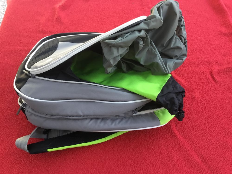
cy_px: 87
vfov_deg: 45.4
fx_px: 208
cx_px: 116
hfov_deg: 58.4
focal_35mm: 31
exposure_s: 1/33
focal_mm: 3.3
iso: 100
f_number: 2.4
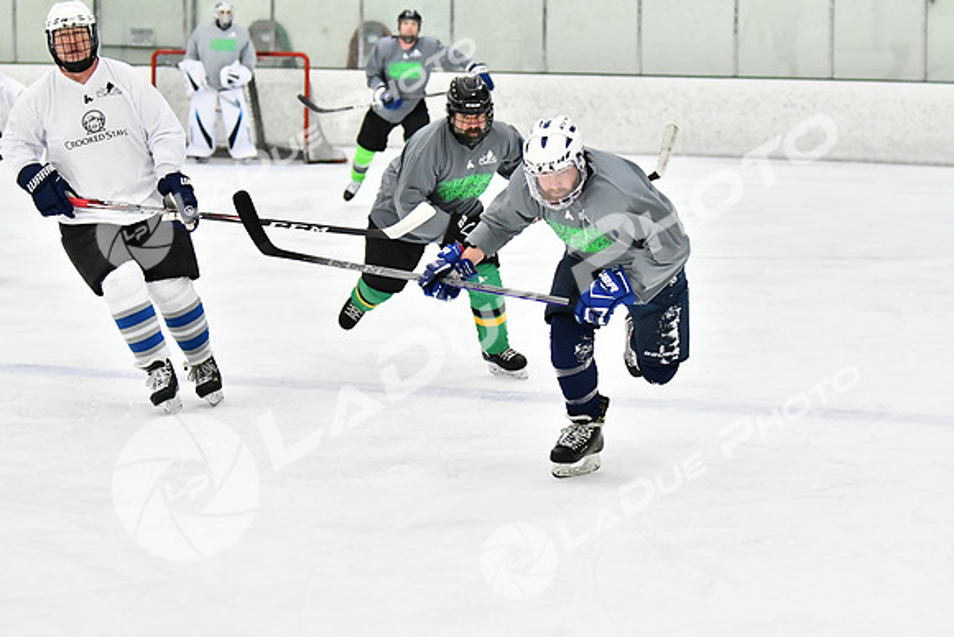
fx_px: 2863
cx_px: 477
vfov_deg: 12.7
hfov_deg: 18.9
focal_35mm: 108
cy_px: 318
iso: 6400
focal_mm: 72
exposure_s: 1/1600
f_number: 2.8
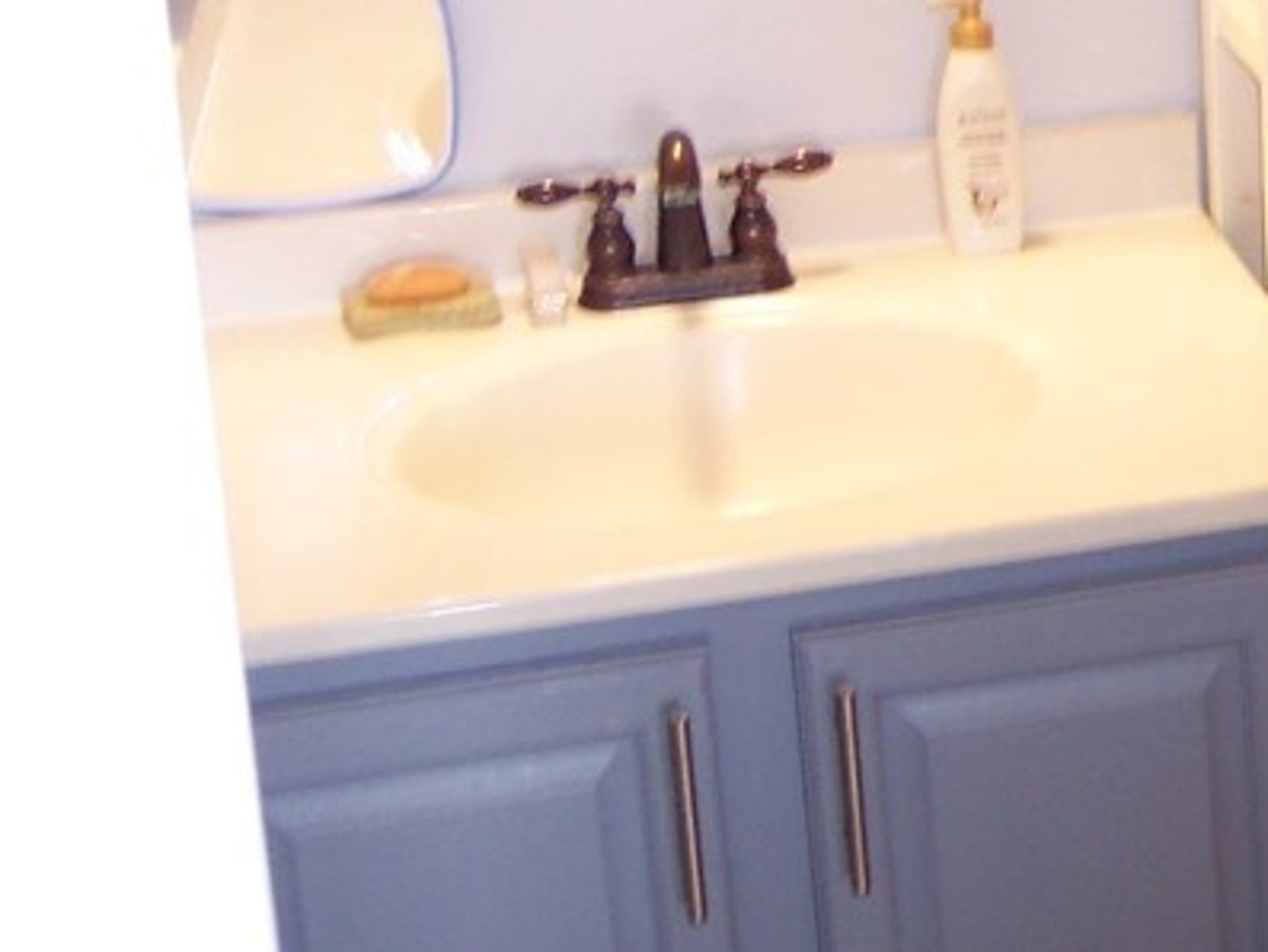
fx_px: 3591
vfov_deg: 14.8
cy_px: -26
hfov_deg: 18.7
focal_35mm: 98
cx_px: 1616
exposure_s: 1/45
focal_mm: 8
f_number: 2.8
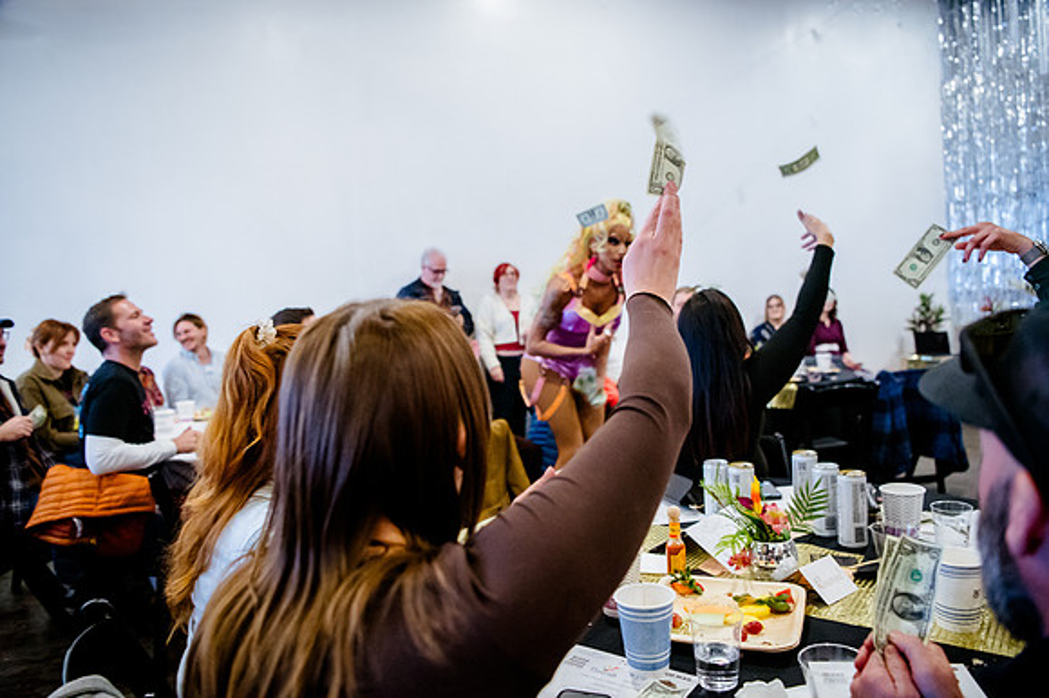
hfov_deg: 73.8
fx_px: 699
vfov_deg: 53.1
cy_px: 349
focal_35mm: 24
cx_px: 524
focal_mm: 24
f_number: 2.8
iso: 6400
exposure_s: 1/80
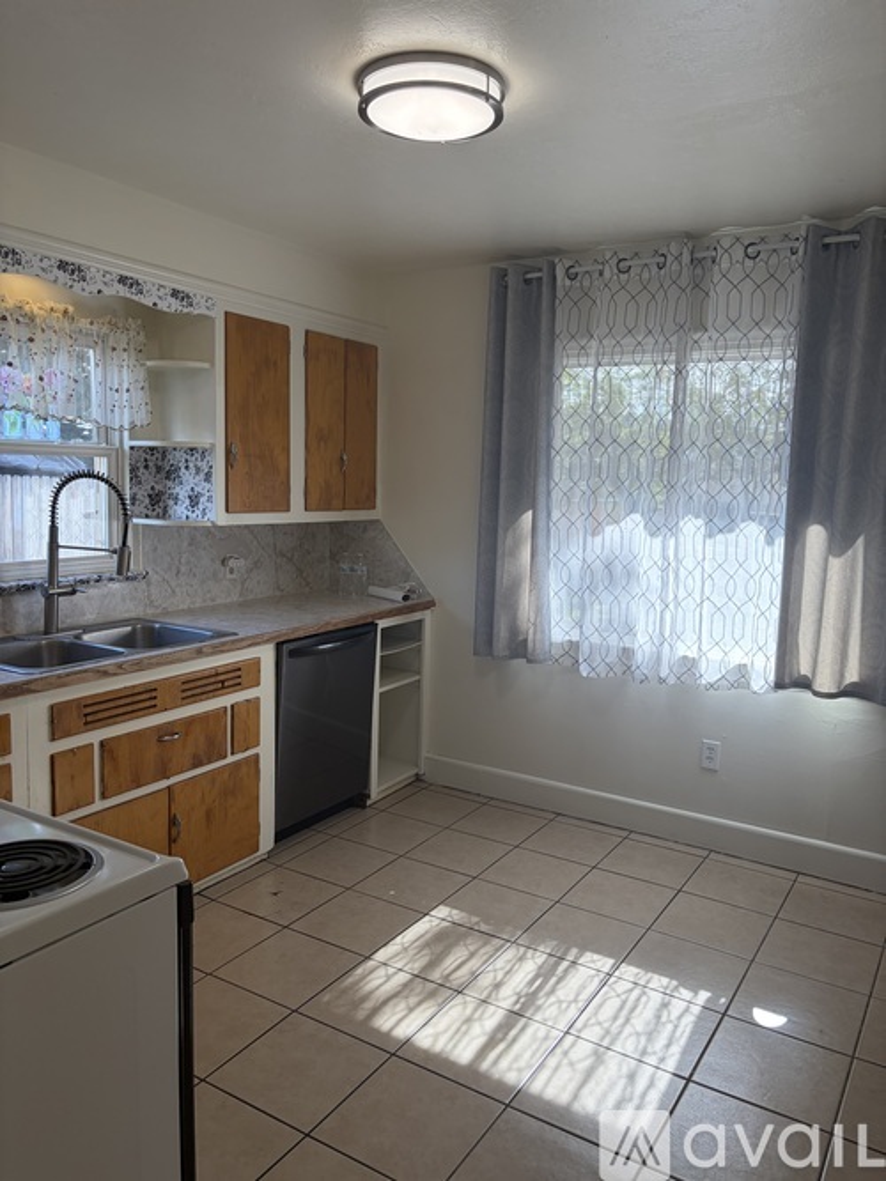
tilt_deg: -6.1
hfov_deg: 53.0
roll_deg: -1.7
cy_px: 590
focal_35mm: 26
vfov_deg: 67.3
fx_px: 888
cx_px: 443
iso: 50
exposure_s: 1/249
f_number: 1.6
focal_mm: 5.96
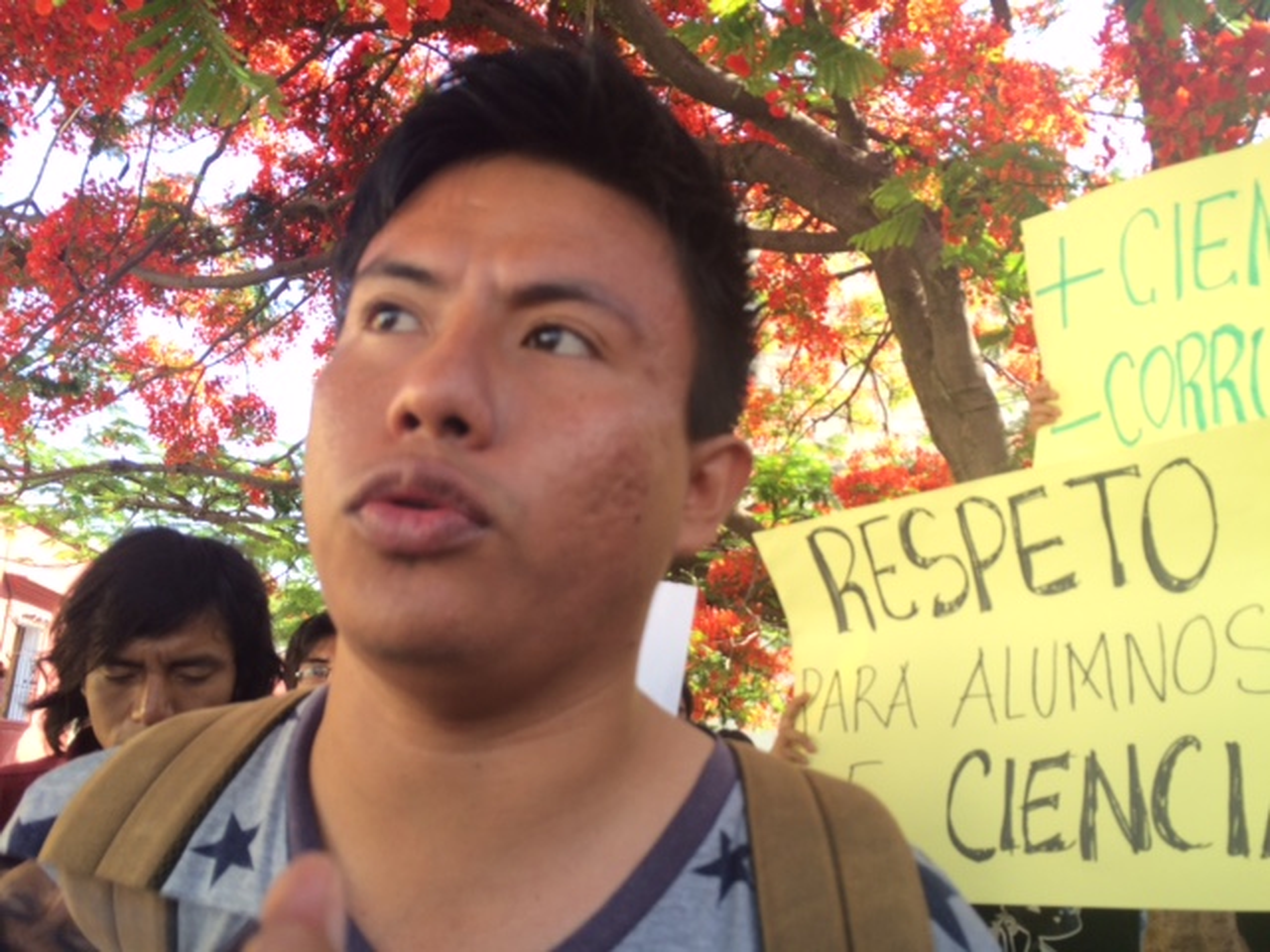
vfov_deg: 48.2
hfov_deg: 61.7
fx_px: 1064
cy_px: 476
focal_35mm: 29
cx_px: 635
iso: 32
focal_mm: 4.15
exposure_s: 1/161
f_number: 2.2
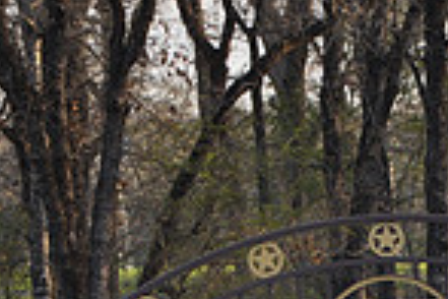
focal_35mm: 579
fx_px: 7205
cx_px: 393
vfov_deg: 2.4
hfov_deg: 3.6
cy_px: 438
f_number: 5.6
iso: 320
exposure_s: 1/125
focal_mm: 98
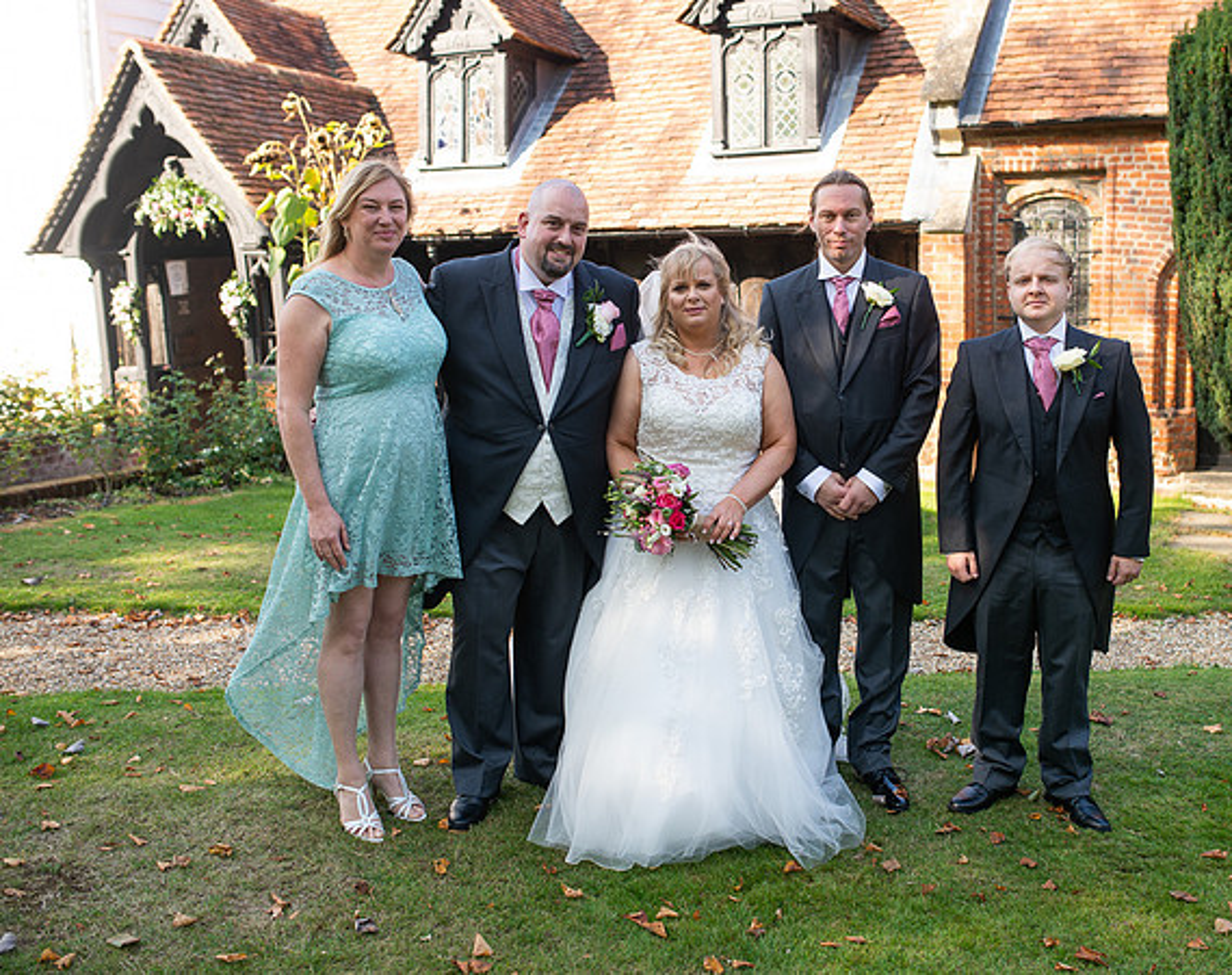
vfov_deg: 36.6
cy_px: 484
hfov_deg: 45.2
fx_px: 1473
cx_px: 736
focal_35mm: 41
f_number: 3.2
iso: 100
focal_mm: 35
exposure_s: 1/250
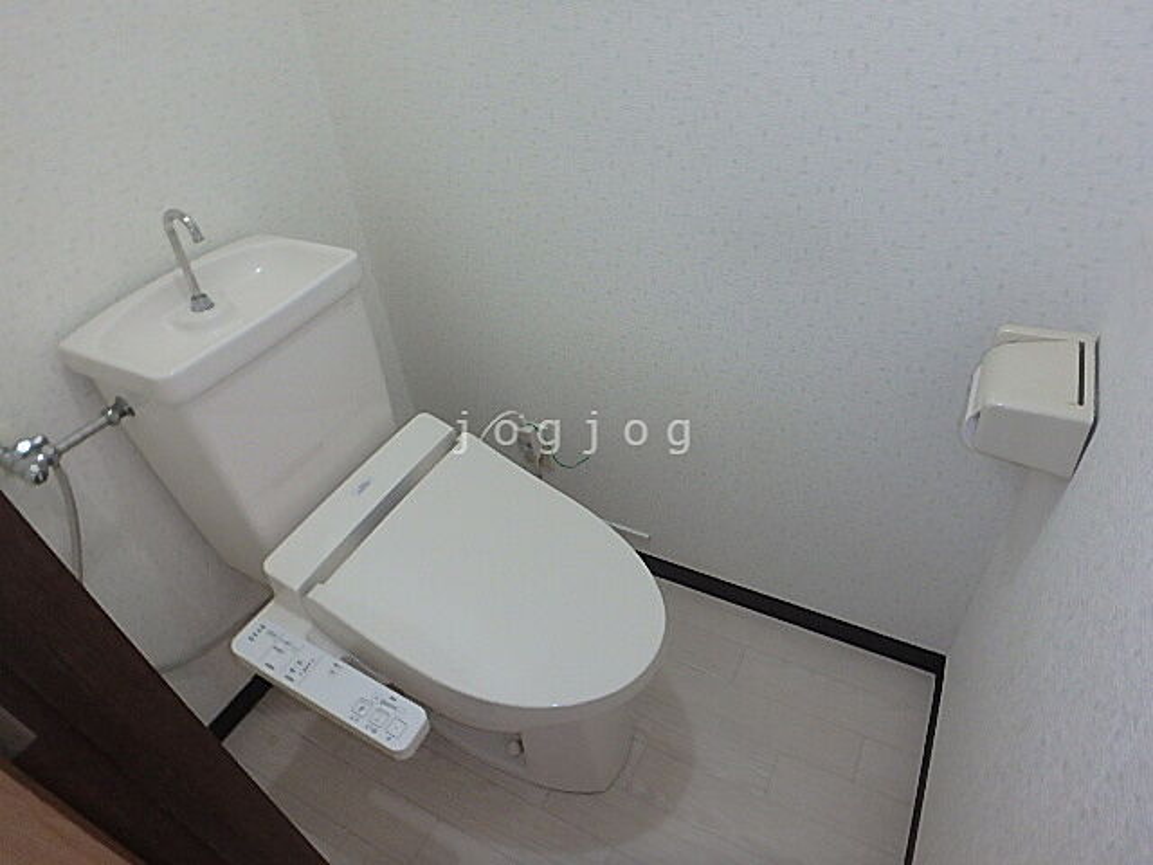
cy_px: 432
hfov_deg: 79.0
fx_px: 699
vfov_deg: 63.4
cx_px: 576
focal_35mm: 21
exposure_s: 1/30
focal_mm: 3.7
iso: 400
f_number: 3.5
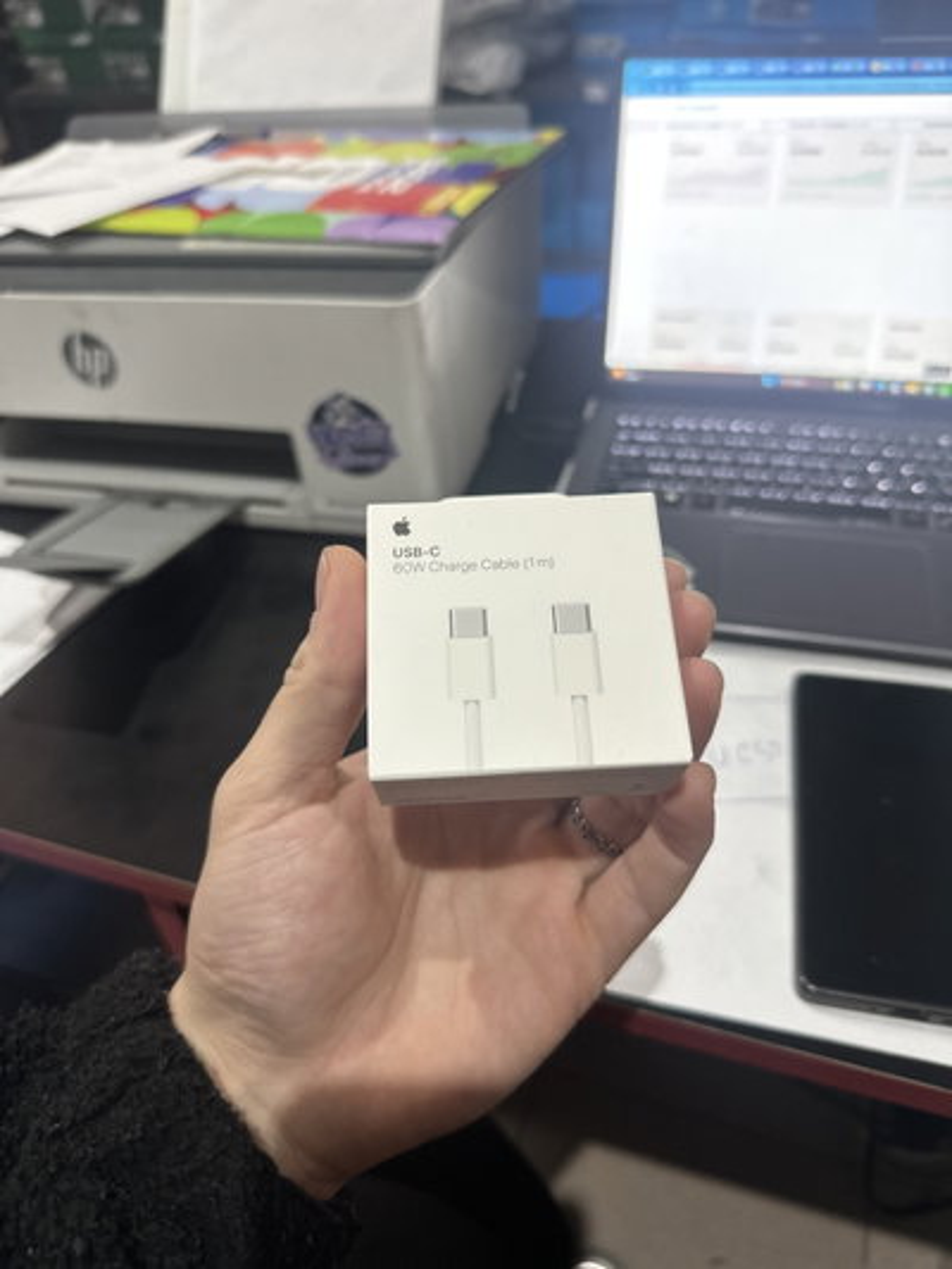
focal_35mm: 24
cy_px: 634
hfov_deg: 56.8
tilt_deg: -41.0
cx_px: 476
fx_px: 880
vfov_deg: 71.6
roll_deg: +4.8
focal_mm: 6.86
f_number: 1.78
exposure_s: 1/50
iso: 250
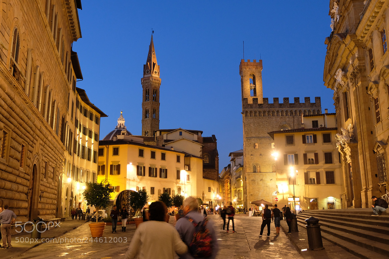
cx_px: 194
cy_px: 130
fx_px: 378
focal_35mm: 35
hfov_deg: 54.4
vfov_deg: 37.8
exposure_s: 1/4
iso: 800
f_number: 4.2
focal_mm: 23.2
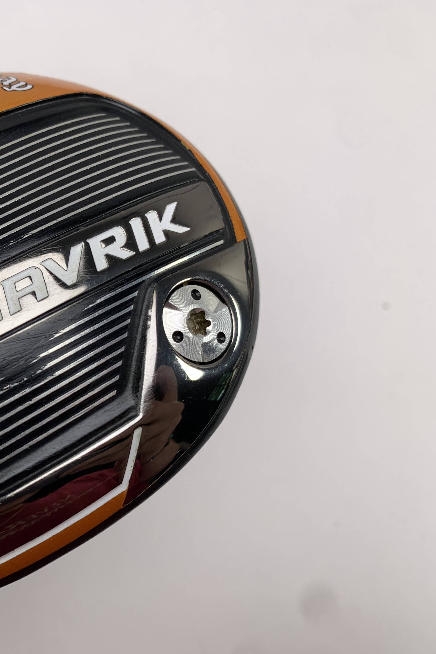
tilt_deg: -73.7
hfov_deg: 32.7
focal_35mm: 37
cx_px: -9
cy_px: 329
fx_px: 672
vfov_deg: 51.9
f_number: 1.8
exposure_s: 1/176
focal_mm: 4.25
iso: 25
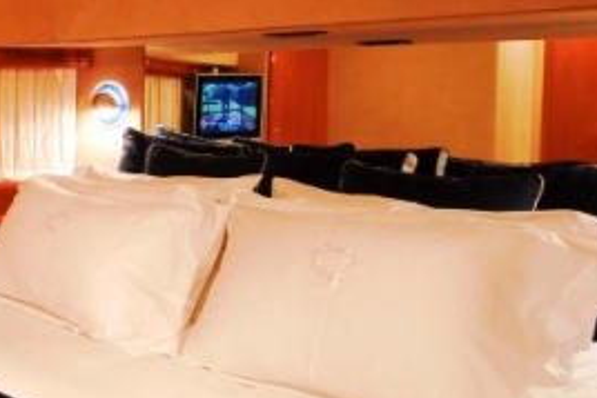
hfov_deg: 42.3
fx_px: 713
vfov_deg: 31.0
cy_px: 136
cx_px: 78
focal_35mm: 43
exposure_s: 6
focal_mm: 12
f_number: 8
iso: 100
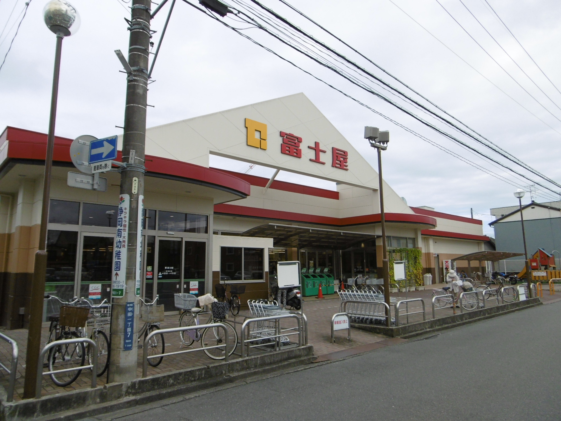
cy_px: 210
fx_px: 389
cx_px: 280
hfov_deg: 71.6
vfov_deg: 56.8
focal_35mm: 24
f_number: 3.1
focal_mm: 4.3
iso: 100
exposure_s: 1/1000
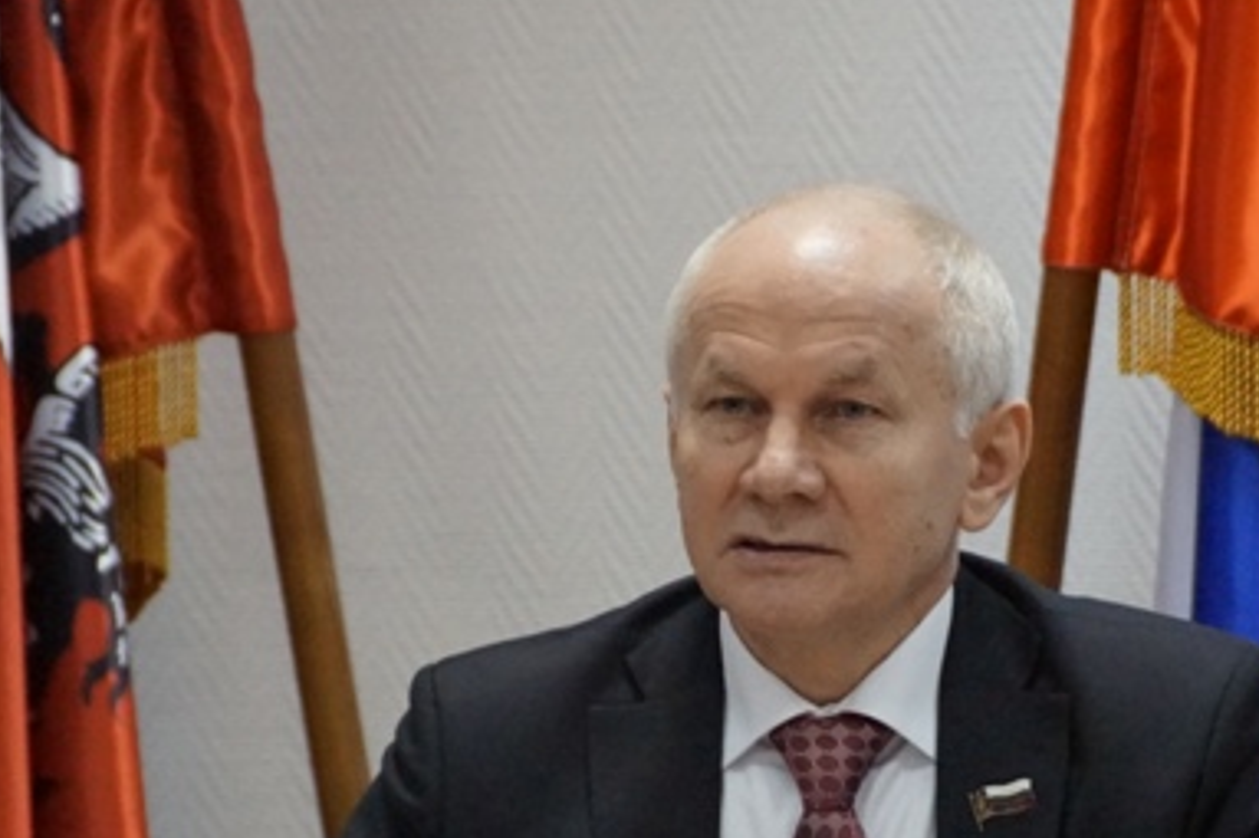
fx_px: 21917
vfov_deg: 2.2
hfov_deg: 3.3
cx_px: 881
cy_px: 659
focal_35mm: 627
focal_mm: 250
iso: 4000
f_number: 6.3
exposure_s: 1/100
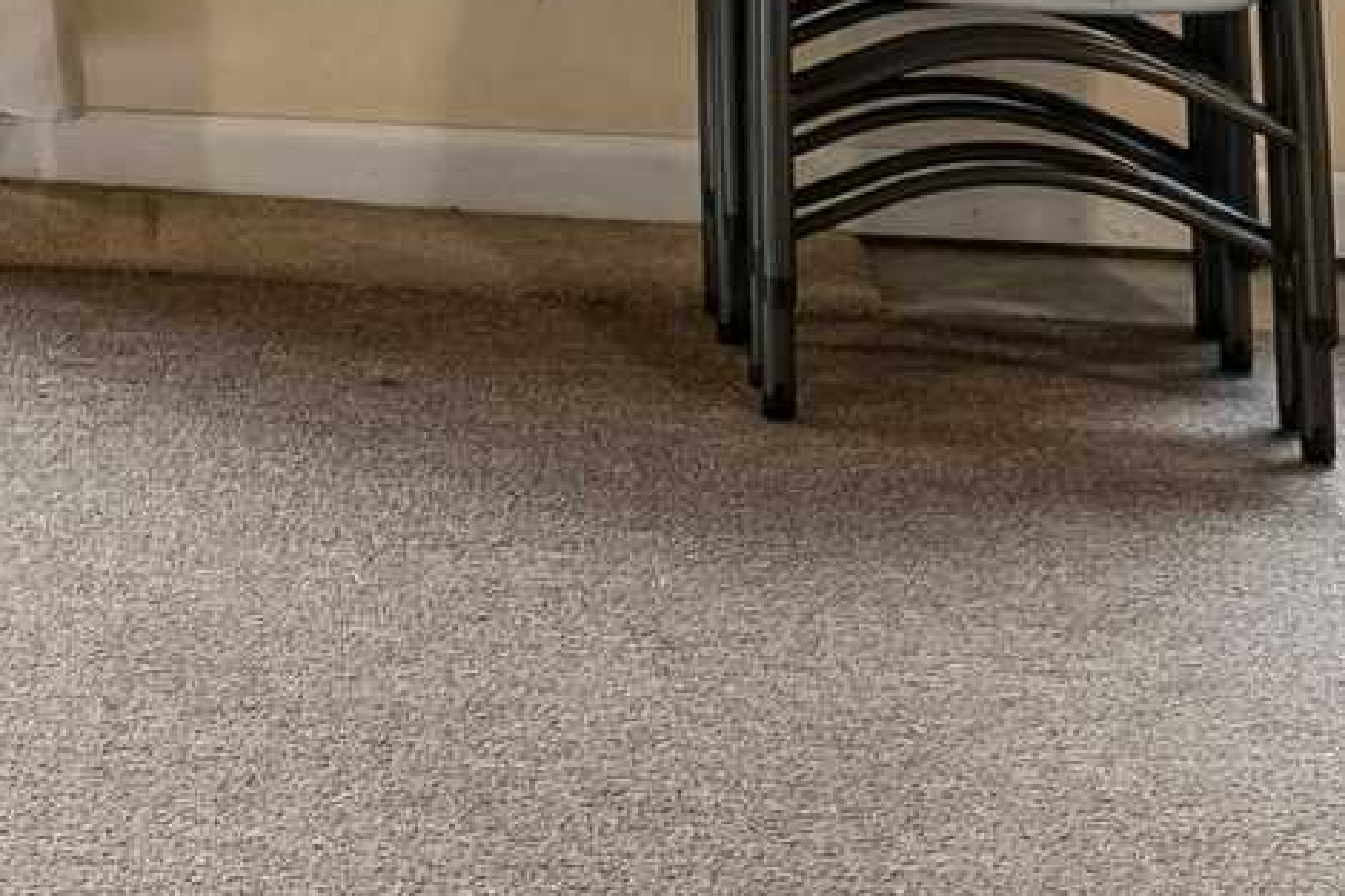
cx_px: -469
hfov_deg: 18.3
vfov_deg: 11.7
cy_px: -950
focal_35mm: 103
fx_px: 3855
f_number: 13
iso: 400
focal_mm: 15.8
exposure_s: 1/6
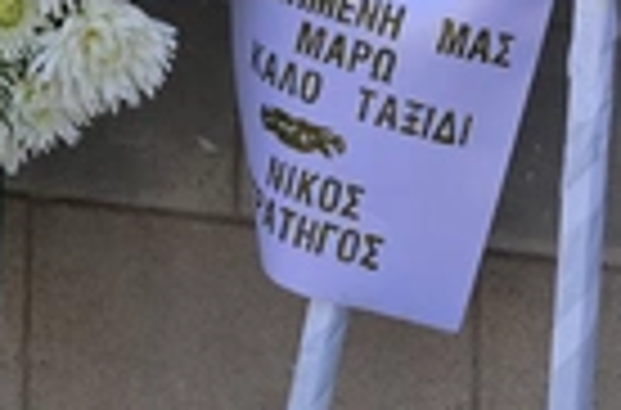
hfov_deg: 10.7
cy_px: -487
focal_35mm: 189
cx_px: 792
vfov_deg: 6.9
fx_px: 3249
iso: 125
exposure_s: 1/100
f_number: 9
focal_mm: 40
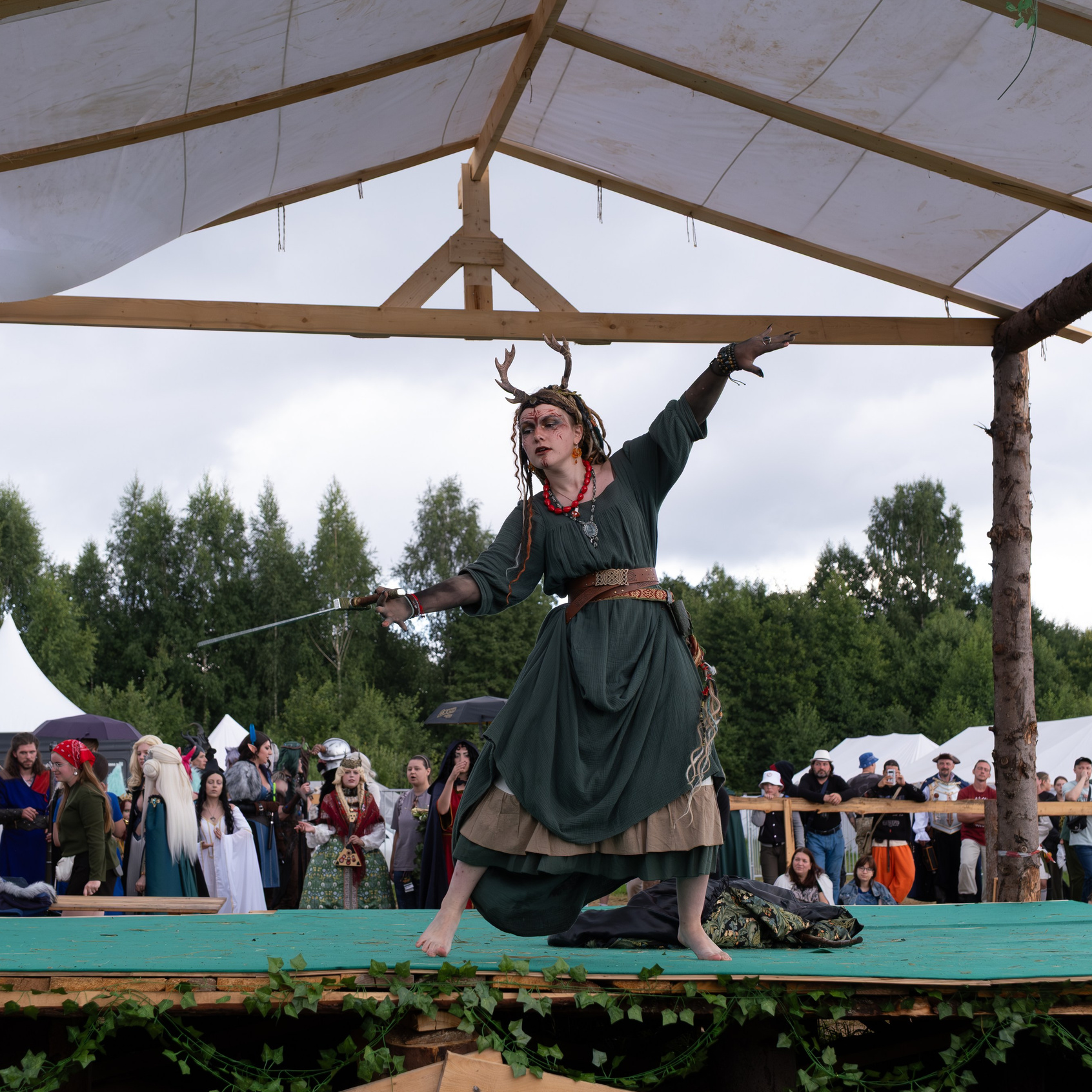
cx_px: 500
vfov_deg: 31.6
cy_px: 543
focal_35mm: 54
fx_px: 1927
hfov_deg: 31.6
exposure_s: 1/800
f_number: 3.6
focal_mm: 28.3
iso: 800
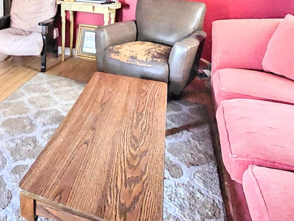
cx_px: 50
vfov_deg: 38.6
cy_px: -15
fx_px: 263
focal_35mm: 31
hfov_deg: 53.6
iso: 3200
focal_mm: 2.2
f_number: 2.2
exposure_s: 1/24
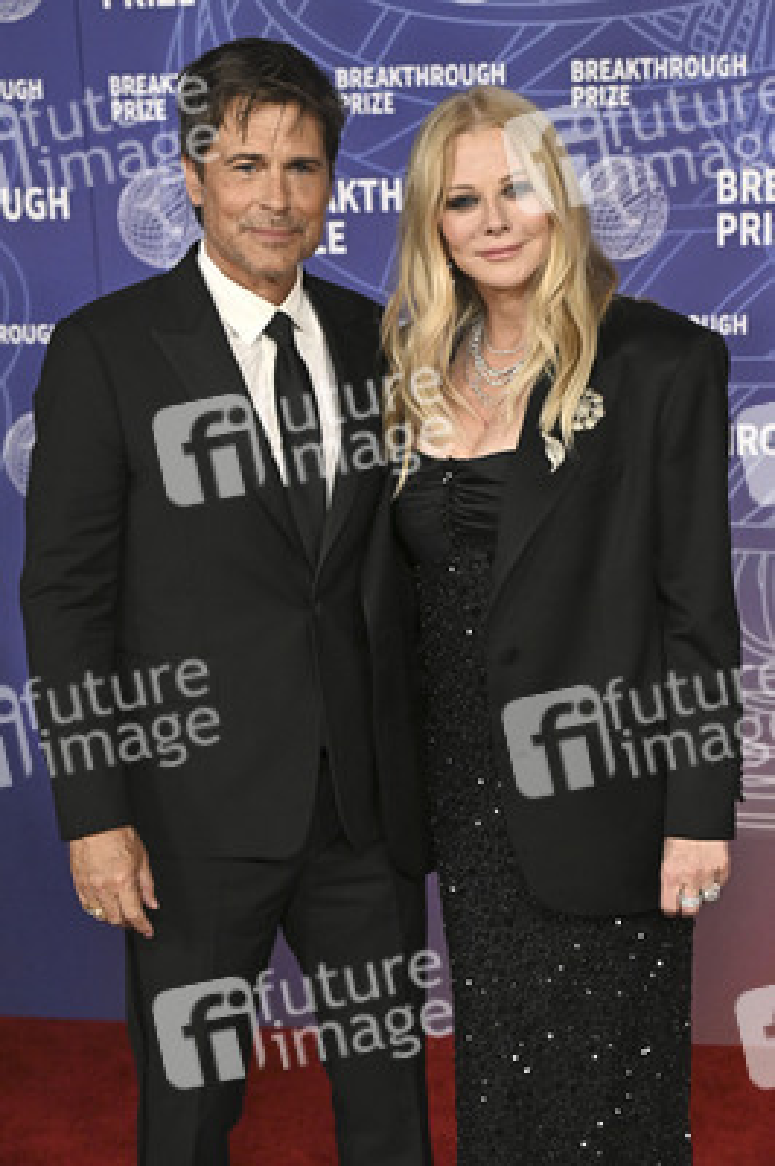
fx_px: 1423
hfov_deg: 30.5
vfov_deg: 44.5
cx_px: 388
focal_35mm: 44
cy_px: 583
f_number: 4
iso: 2000
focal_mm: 44
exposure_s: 1/320
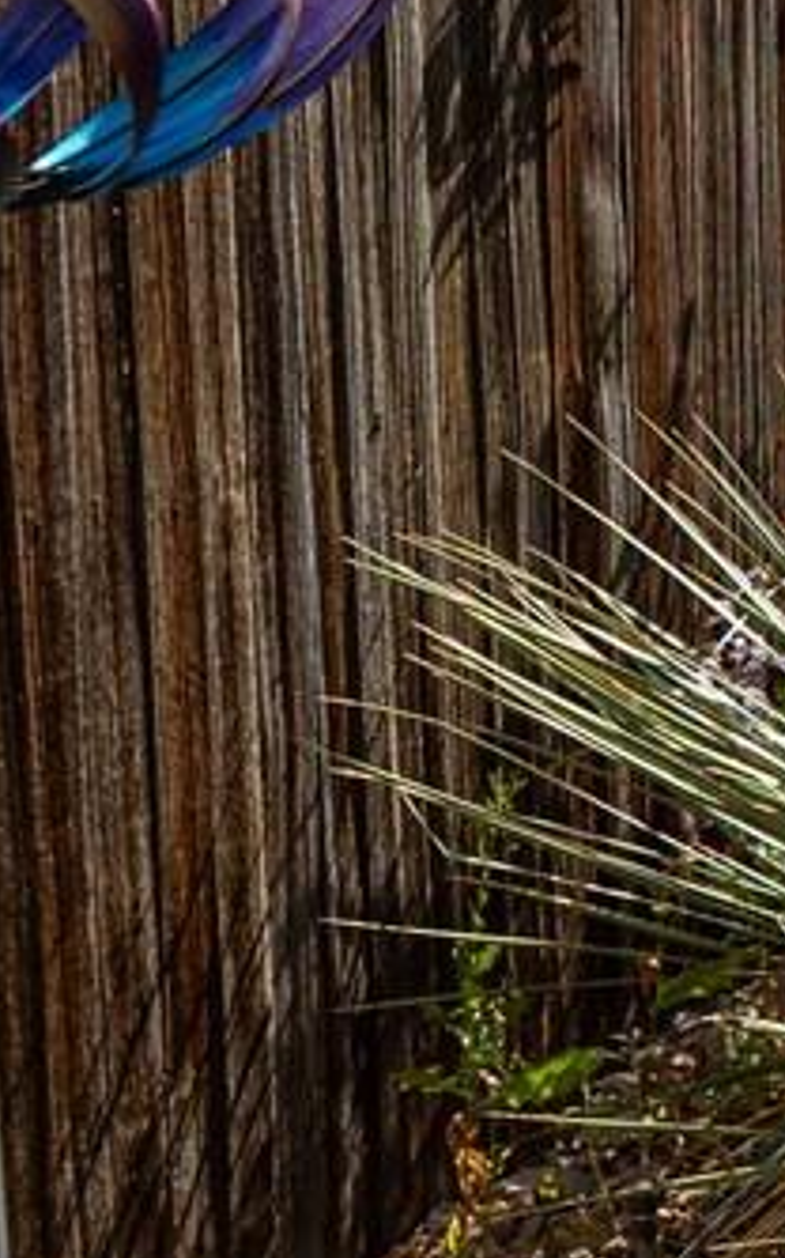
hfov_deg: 10.1
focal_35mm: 102
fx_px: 3493
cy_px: 374
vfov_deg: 20.3
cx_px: 2227
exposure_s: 1/2000
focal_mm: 10
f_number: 2.8
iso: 200
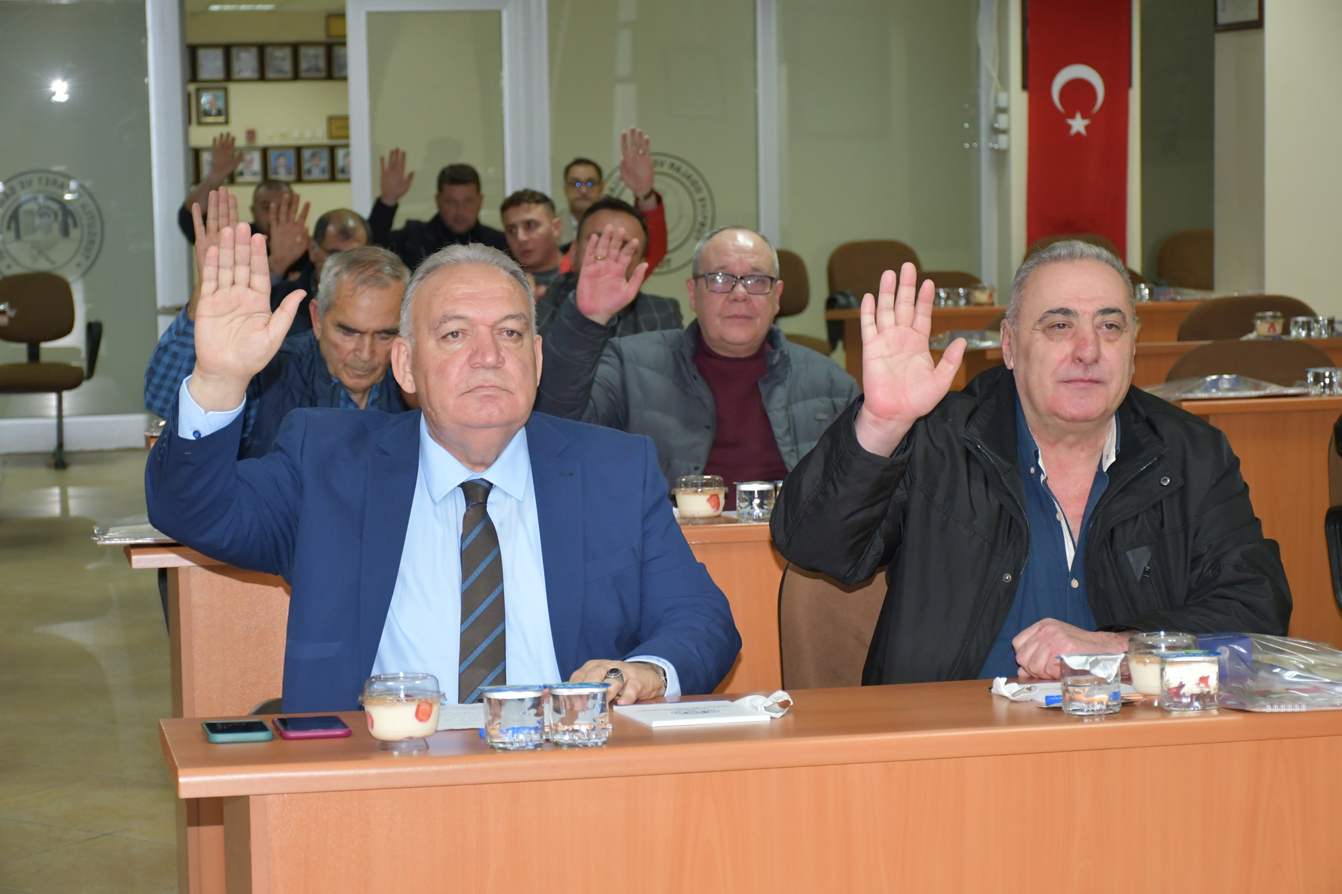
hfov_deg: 26.0
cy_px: 447
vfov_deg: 17.5
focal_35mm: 78
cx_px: 671
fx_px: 2907
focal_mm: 52
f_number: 4.8
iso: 1400
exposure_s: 1/60
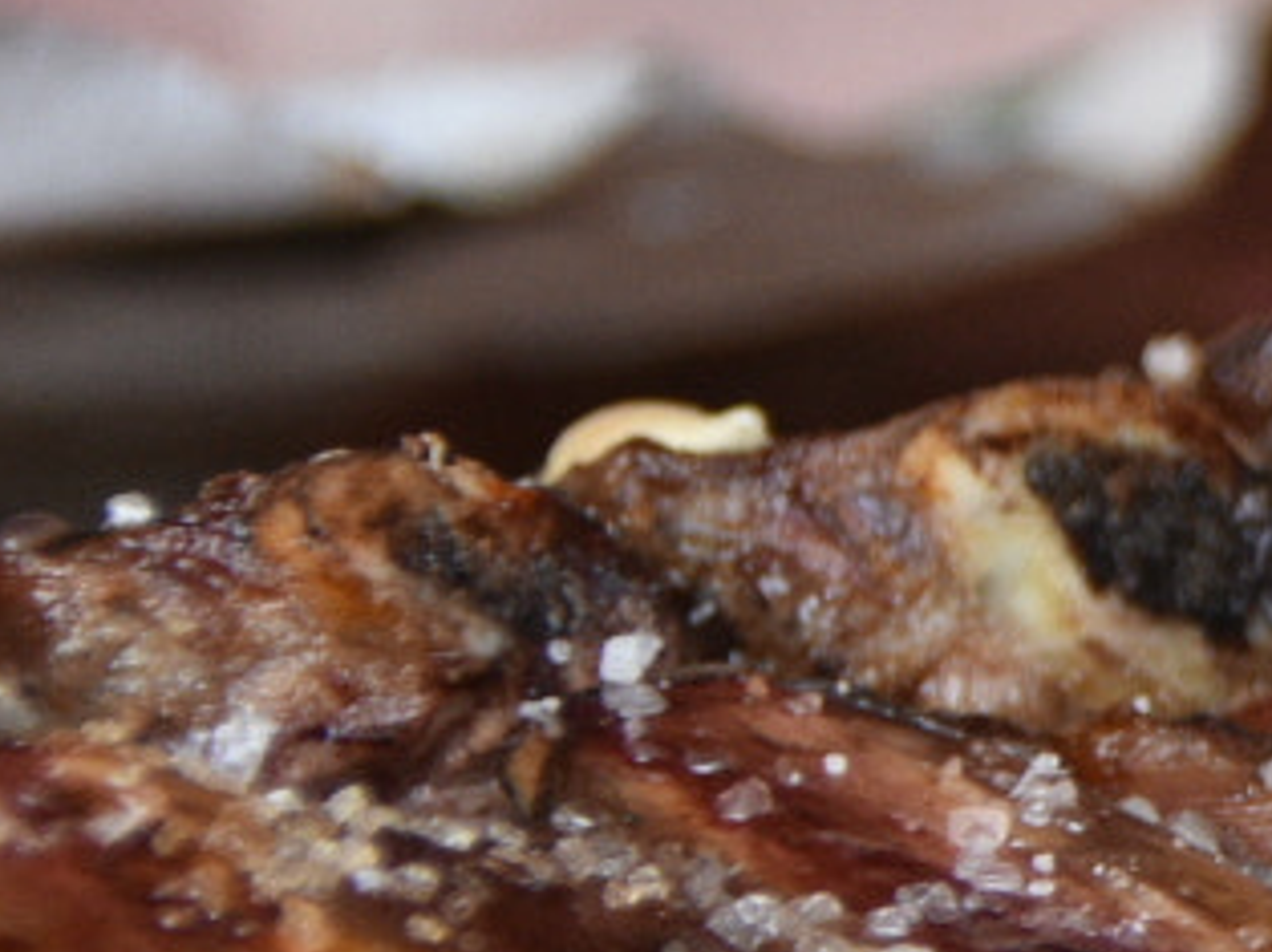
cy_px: 292
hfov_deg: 2.1
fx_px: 34202
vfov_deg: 1.6
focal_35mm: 931
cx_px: 3038
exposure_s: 1/200
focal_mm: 125
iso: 500
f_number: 5.6
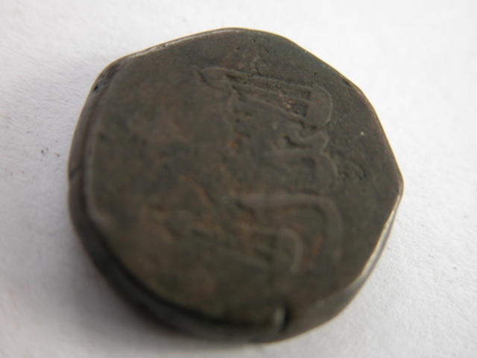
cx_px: 238
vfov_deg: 13.8
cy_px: 179
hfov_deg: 18.4
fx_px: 1474
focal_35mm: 107
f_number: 3.7
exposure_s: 1/58.7
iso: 100
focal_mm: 27.3
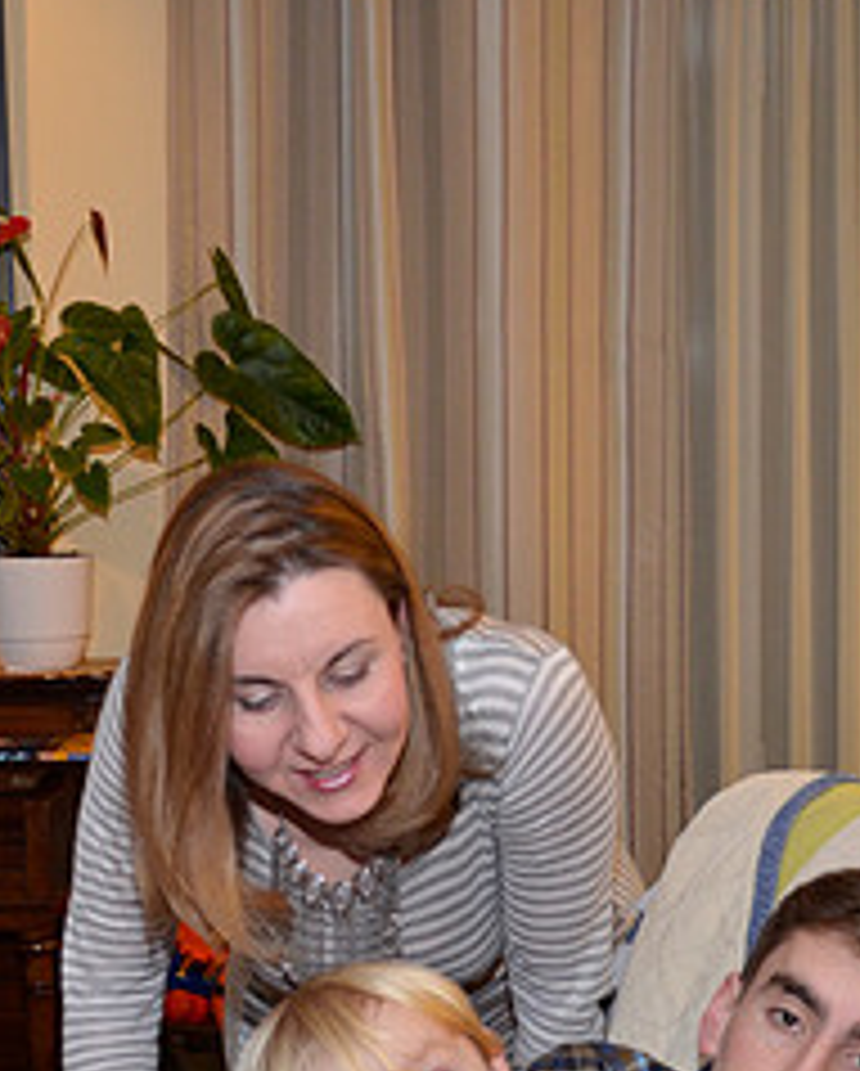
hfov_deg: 18.7
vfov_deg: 23.0
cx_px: 612
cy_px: 801
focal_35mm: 82
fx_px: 2604
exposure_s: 1/60
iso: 800
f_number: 4
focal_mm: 24
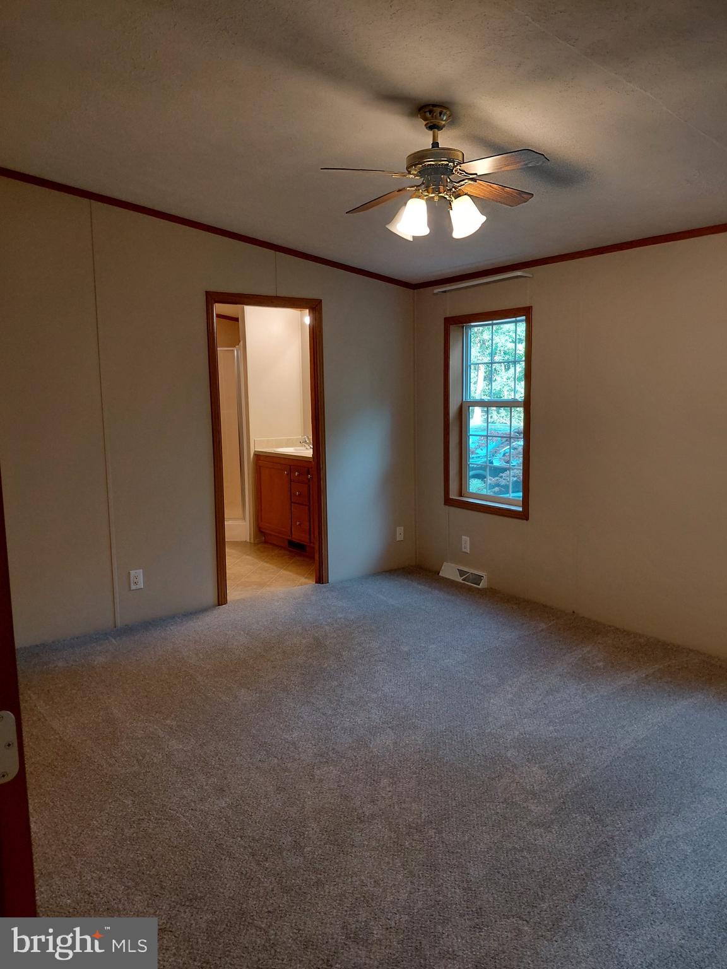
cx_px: 364
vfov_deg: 69.4
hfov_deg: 54.9
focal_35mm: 25
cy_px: 484
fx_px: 700
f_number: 1.8
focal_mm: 4.69
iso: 160
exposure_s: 1/60
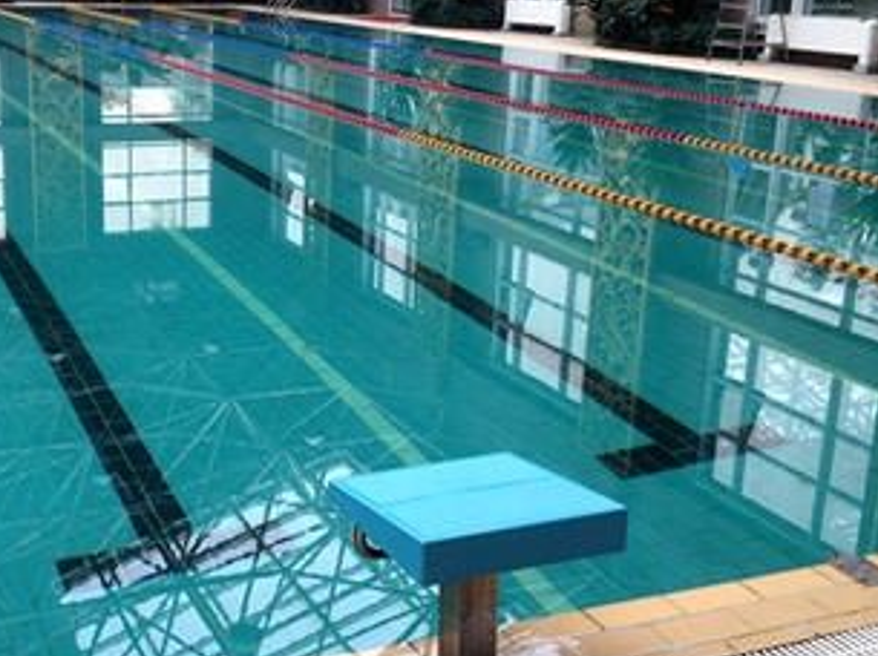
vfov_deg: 27.0
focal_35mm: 54
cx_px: 291
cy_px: 311
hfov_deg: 35.2
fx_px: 1368
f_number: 2.4
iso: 50
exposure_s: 1/120
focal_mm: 4.28
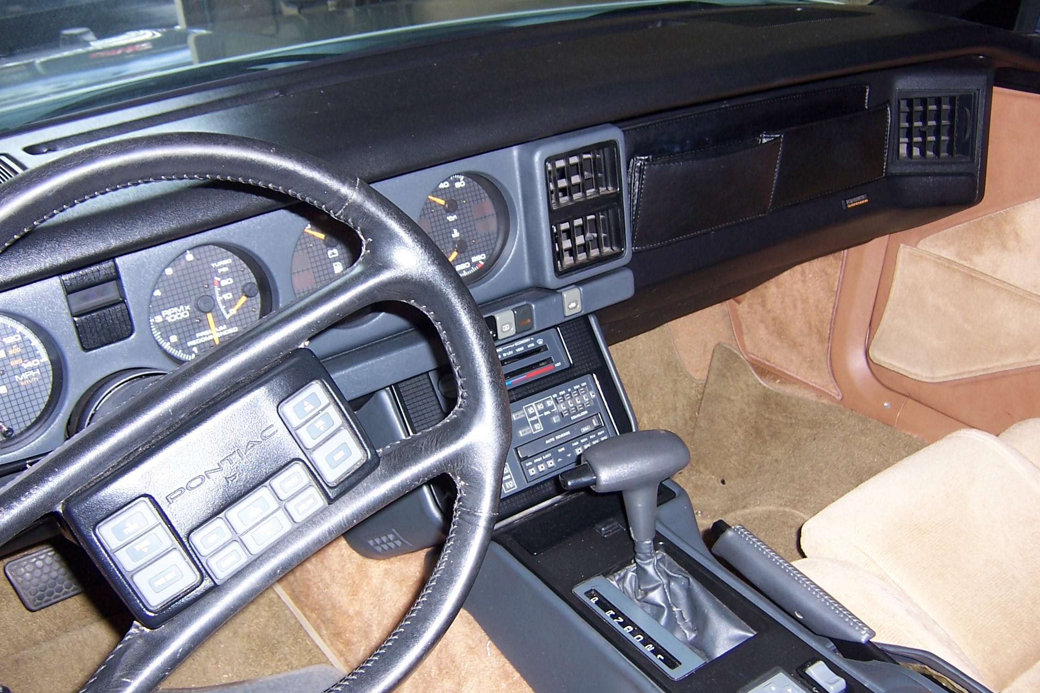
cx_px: 523
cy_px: 346
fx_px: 1011
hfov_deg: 54.4
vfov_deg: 37.9
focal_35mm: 35
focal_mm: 5.5
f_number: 2.8
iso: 80
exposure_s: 1/60
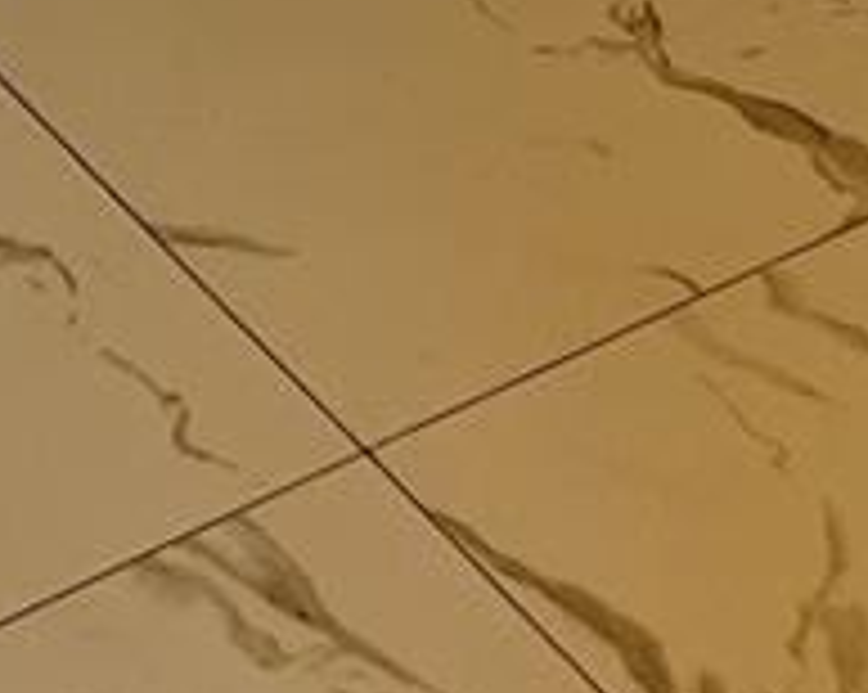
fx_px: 4055
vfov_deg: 8.3
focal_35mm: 158
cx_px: 175
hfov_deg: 12.2
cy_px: -1332
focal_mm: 5.1
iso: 125
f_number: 1.6
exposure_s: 1/120
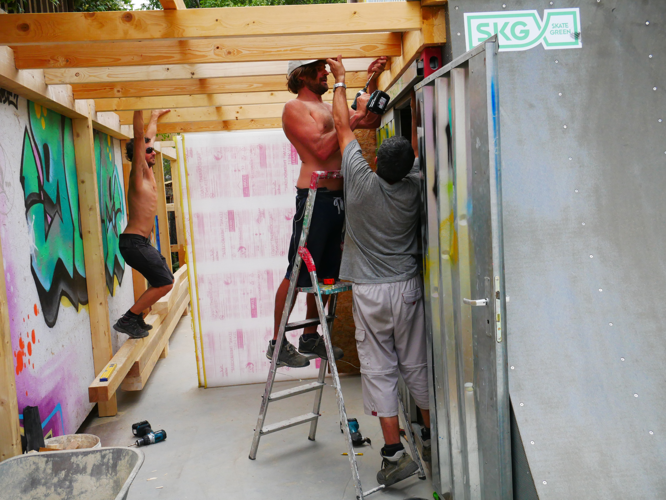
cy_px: 250
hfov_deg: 46.8
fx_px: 770
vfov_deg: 36.0
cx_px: 333
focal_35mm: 40
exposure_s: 1/400
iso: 800
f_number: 8
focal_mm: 20
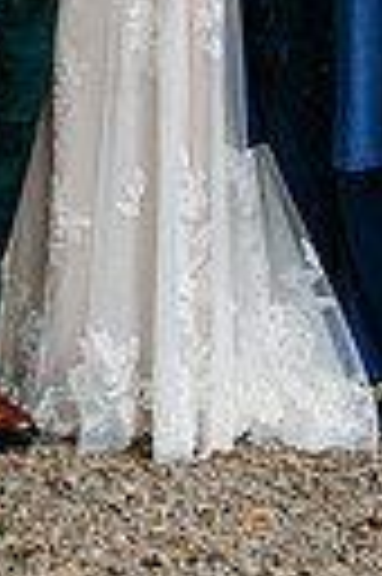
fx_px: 1963
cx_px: 247
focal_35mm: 123
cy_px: -230
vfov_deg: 15.6
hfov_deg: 11.1
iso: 200
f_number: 5
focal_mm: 35
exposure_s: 1/400
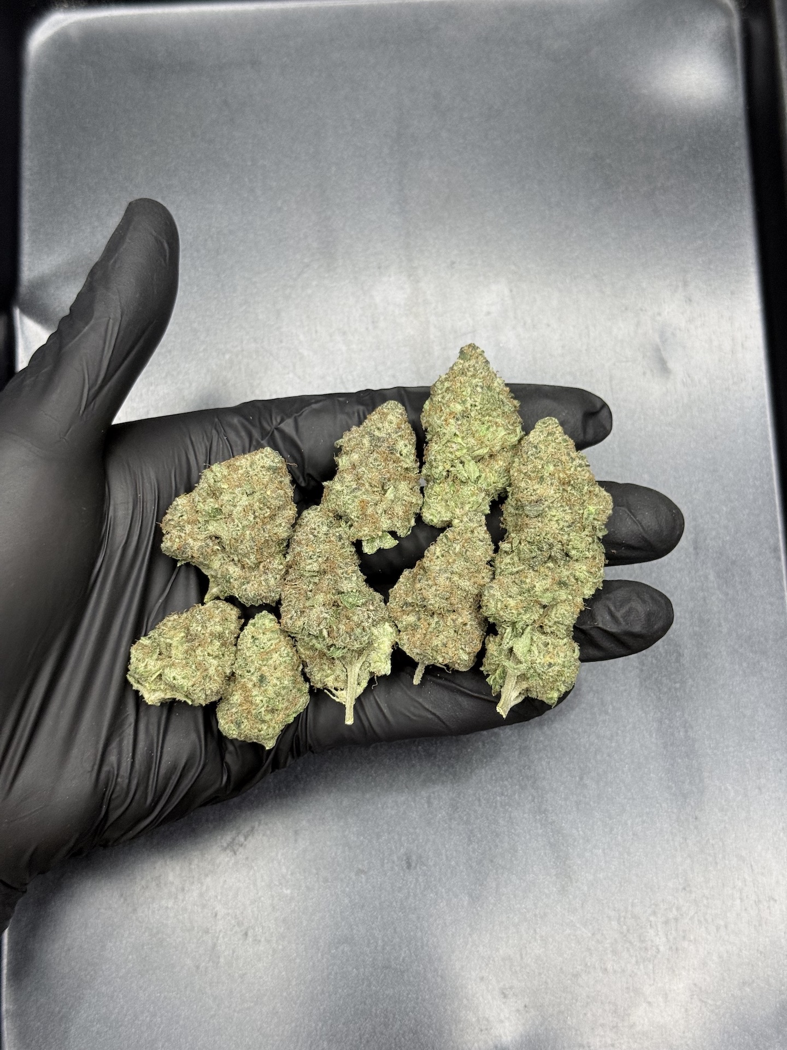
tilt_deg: -76.5
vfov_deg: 39.7
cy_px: 525
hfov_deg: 30.3
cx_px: 394
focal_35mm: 48
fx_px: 1455
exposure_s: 1/50
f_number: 1.78
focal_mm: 6.76
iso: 100
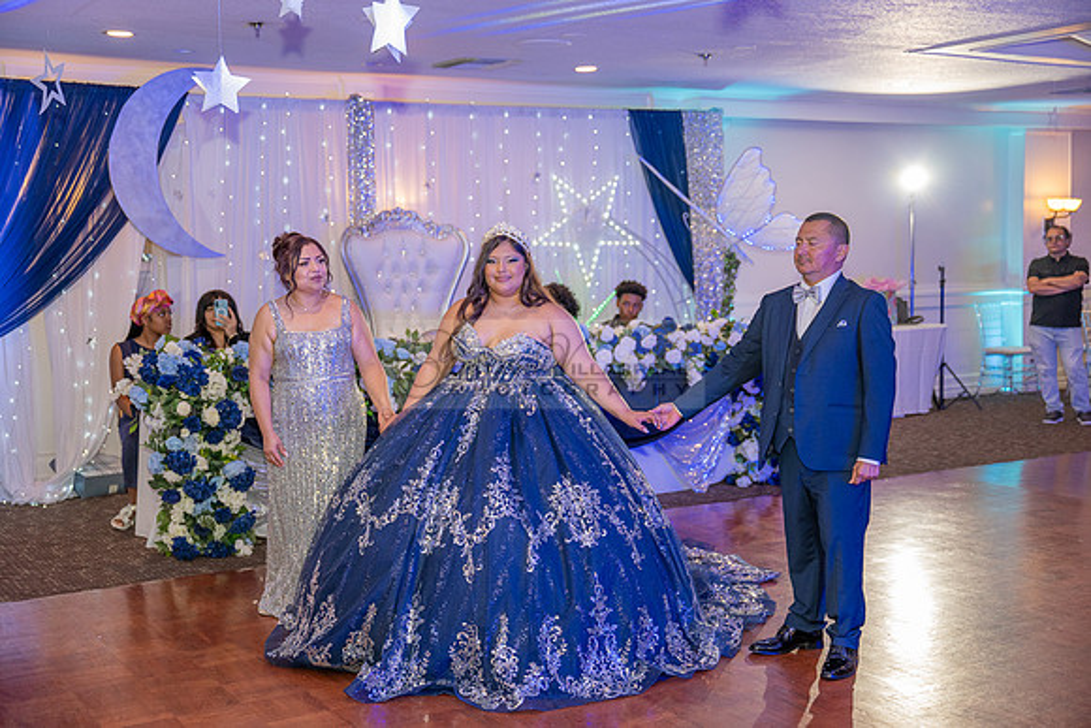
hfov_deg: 43.6
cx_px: 546
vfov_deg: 29.9
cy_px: 364
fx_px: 1364
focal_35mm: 45
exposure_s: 1/200
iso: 1000
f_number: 2.8
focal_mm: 45
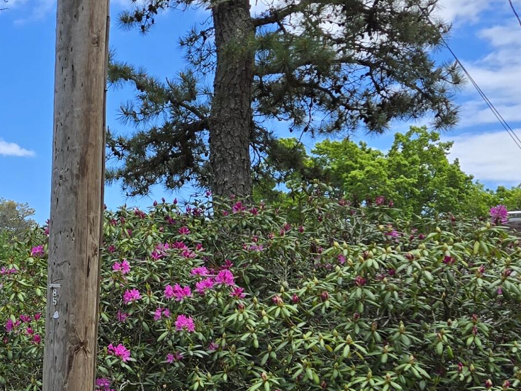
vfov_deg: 19.5
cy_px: 301
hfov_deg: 23.6
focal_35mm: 75
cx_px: -114
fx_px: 1129
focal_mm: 5.4
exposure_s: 1/1869
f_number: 1.8
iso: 25
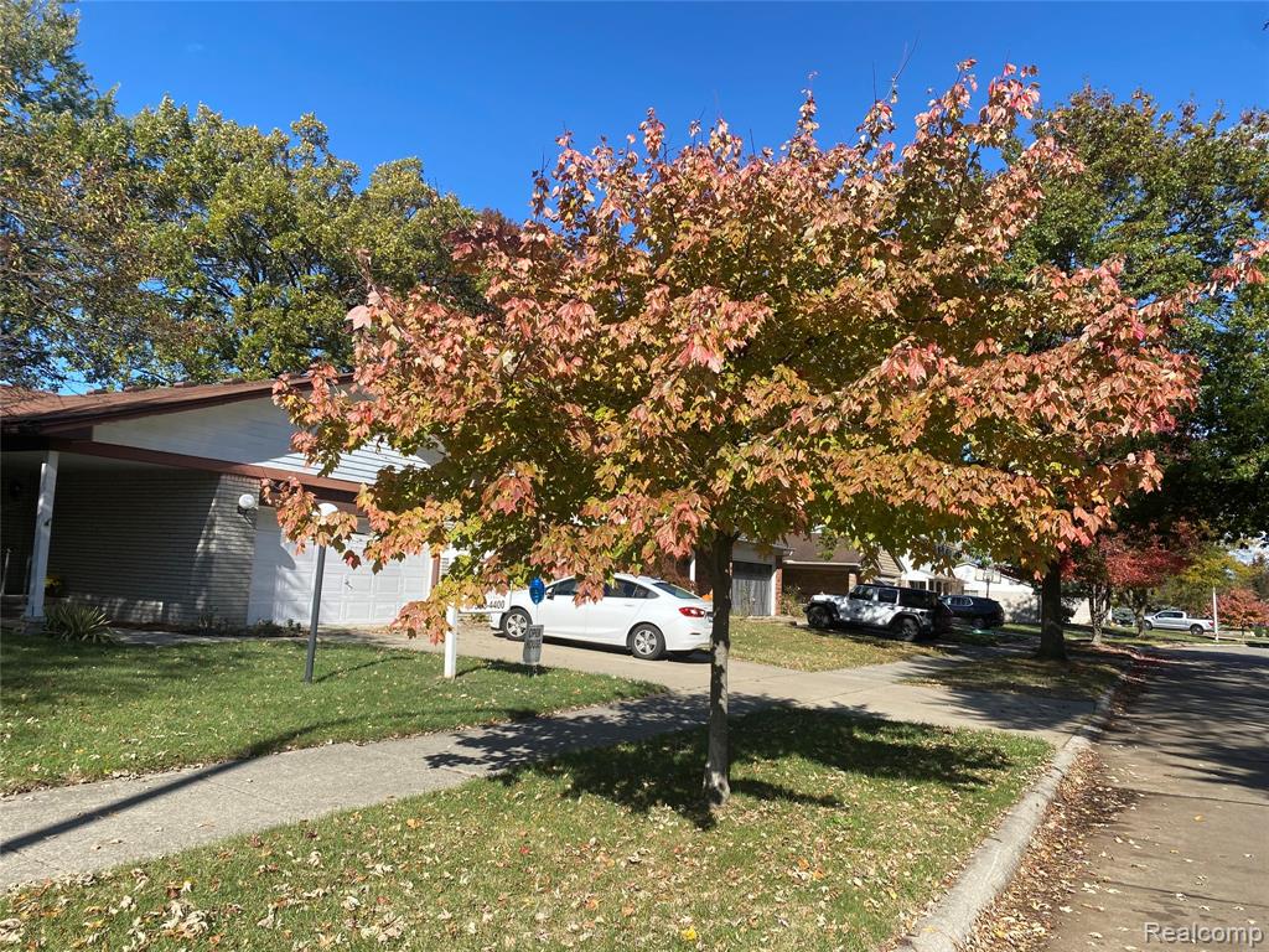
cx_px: 634
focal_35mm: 26
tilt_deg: +3.5
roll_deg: -2.0
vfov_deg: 53.1
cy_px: 476
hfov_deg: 67.3
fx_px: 953
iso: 32
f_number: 1.8
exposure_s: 1/2066
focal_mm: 4.25
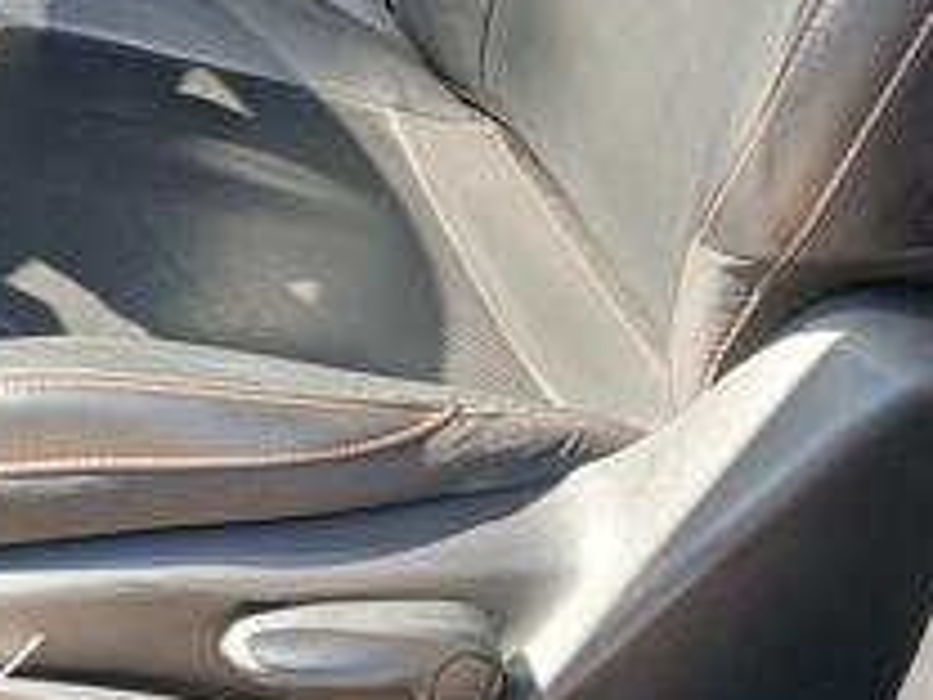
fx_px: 2237
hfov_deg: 22.9
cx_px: 81
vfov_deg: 16.5
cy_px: -287
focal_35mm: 83
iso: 64
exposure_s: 1/60
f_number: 1.8
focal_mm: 3.98
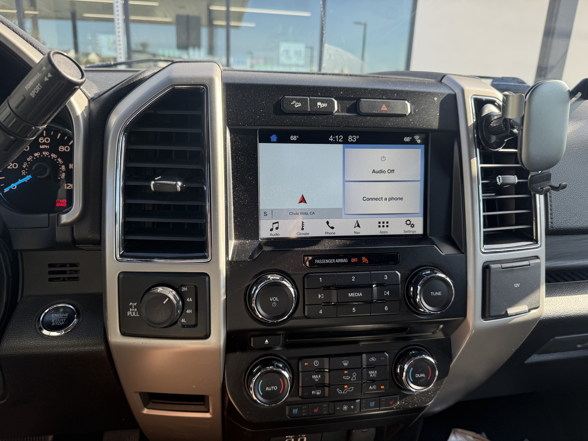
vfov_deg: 56.8
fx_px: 408
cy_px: 220
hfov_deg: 71.6
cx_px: 294
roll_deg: -1.8
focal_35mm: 24
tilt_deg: -17.2
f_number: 1.78
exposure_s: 1/377
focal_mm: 6.76
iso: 100
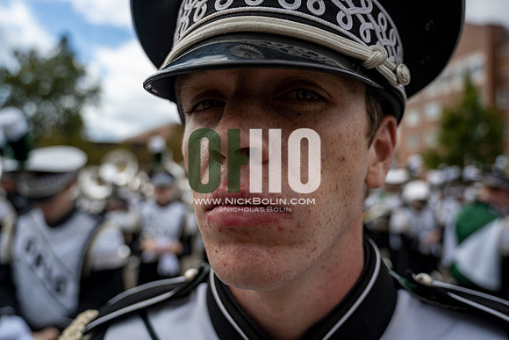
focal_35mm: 29
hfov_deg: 63.6
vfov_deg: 45.0
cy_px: 170
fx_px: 410
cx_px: 254
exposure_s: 1/1000
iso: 100
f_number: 4
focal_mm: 29
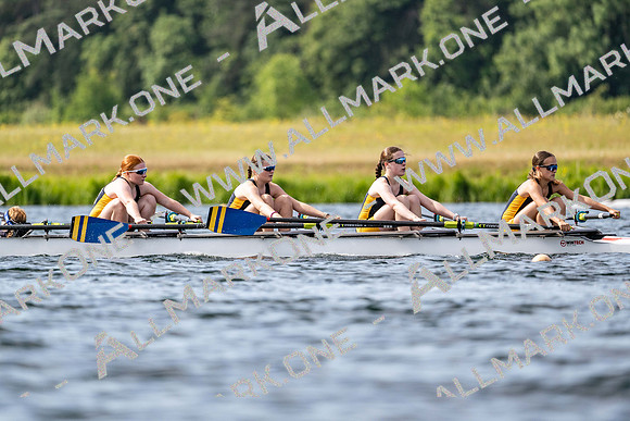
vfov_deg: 3.4
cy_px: 210
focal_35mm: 400
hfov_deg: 5.2
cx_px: 315
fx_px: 7001
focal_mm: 400
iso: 280
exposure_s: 1/2500
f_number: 4.5
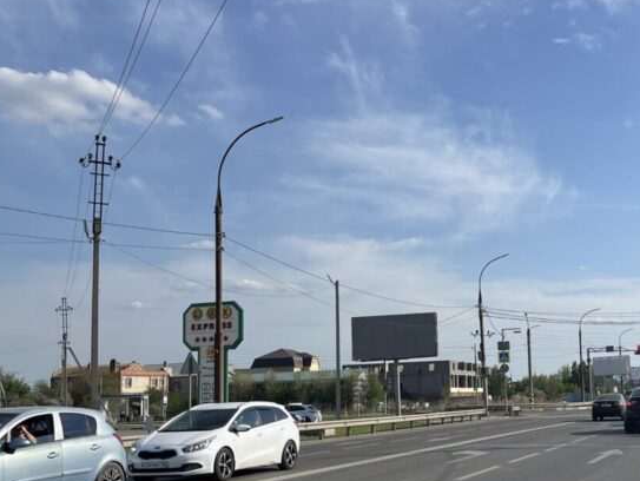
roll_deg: +2.3
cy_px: 289
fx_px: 907
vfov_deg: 29.6
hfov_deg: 38.1
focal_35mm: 49
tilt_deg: +6.6
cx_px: 462
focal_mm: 5.1
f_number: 1.6
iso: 50
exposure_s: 1/5848
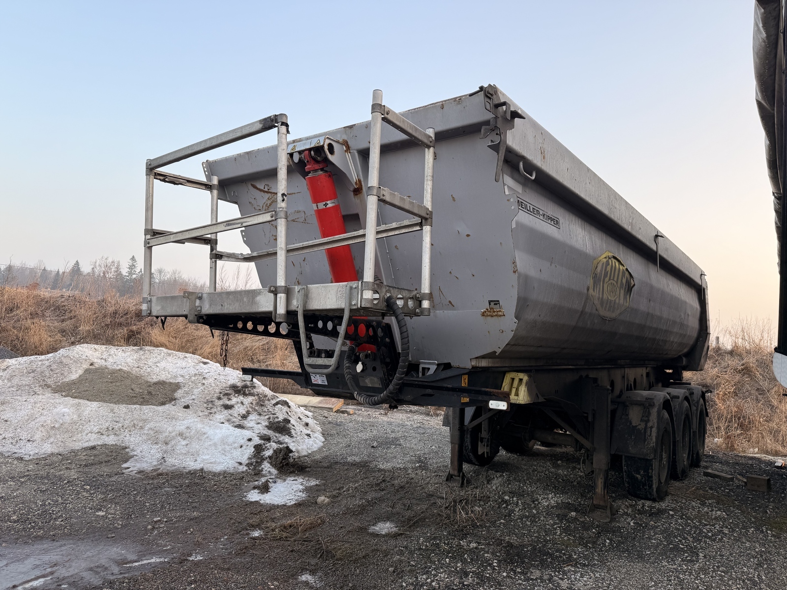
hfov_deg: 71.6
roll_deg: -4.3
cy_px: 295
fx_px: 546
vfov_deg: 56.8
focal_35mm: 24
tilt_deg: +3.3
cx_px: 394
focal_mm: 6.76
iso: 80
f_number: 1.78
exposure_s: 1/445
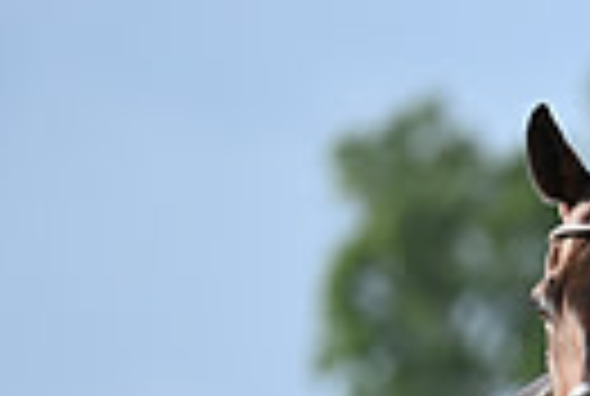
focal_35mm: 1456
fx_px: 23917
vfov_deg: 0.9
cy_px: 641
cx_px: 1207
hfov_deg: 1.4
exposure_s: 1/1600
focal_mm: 330
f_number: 5
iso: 400
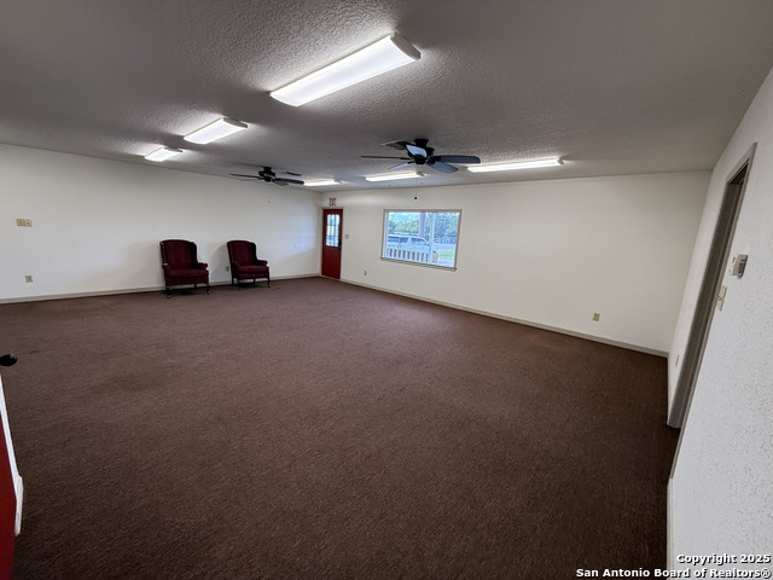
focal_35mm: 14
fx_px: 313
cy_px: 290
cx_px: 386
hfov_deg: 102.1
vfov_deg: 85.7
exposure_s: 1/120
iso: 125
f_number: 2.2
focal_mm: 2.22
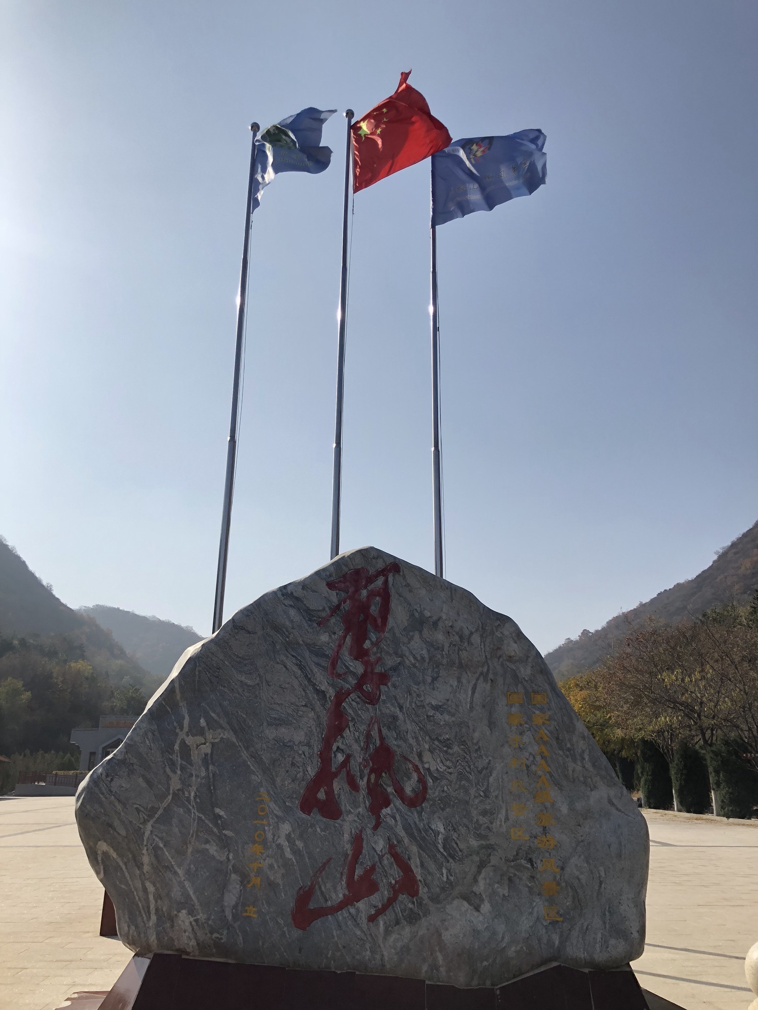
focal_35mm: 28
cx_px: 379
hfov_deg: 49.7
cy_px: 505
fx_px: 818
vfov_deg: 63.4
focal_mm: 4
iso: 20
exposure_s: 1/1715
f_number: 1.8
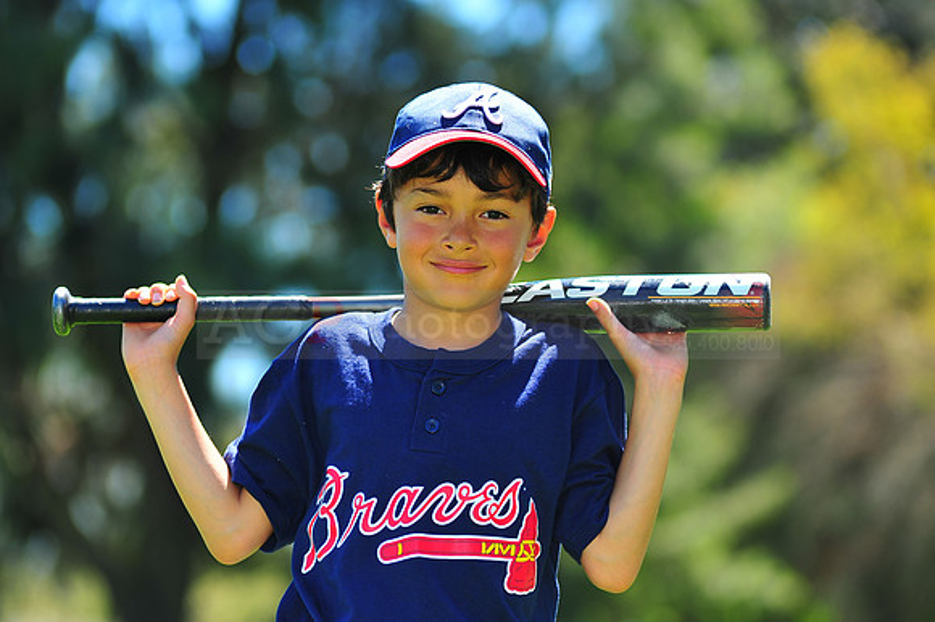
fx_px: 4672
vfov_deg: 7.6
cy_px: 311
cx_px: 468
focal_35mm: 180
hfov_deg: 11.4
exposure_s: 1/400
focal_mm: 180
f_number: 5
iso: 200
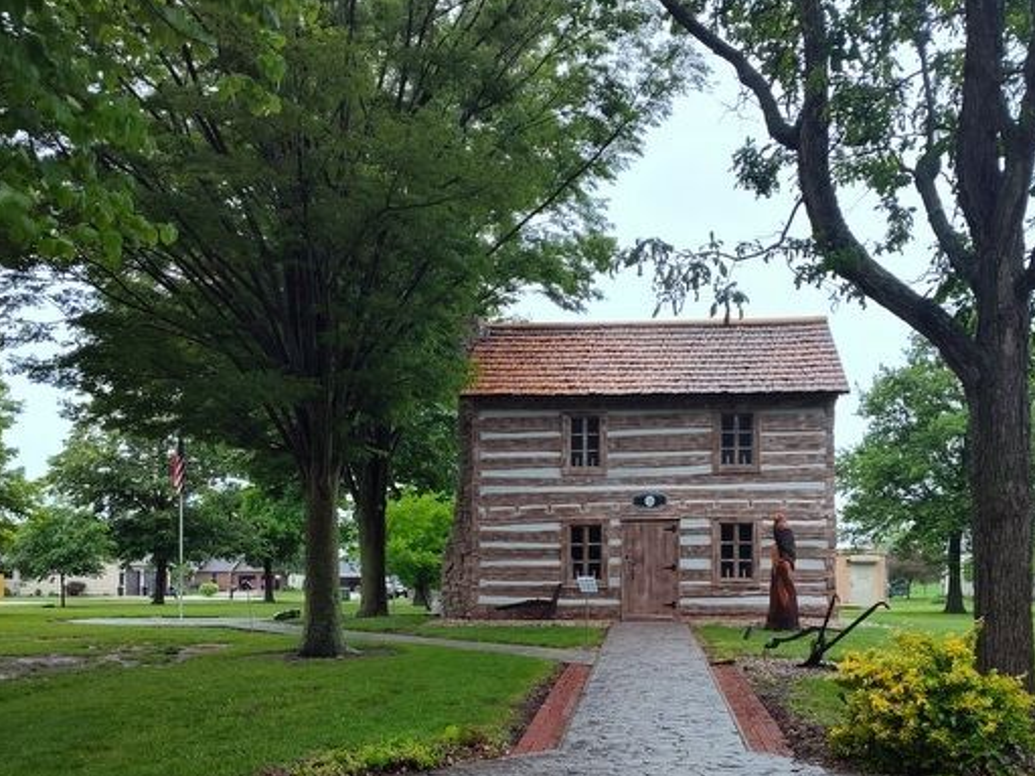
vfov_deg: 38.6
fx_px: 1076
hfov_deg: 51.3
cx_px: 543
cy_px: 588
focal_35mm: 36
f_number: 1.8
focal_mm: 5.56
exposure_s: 1/319
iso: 100
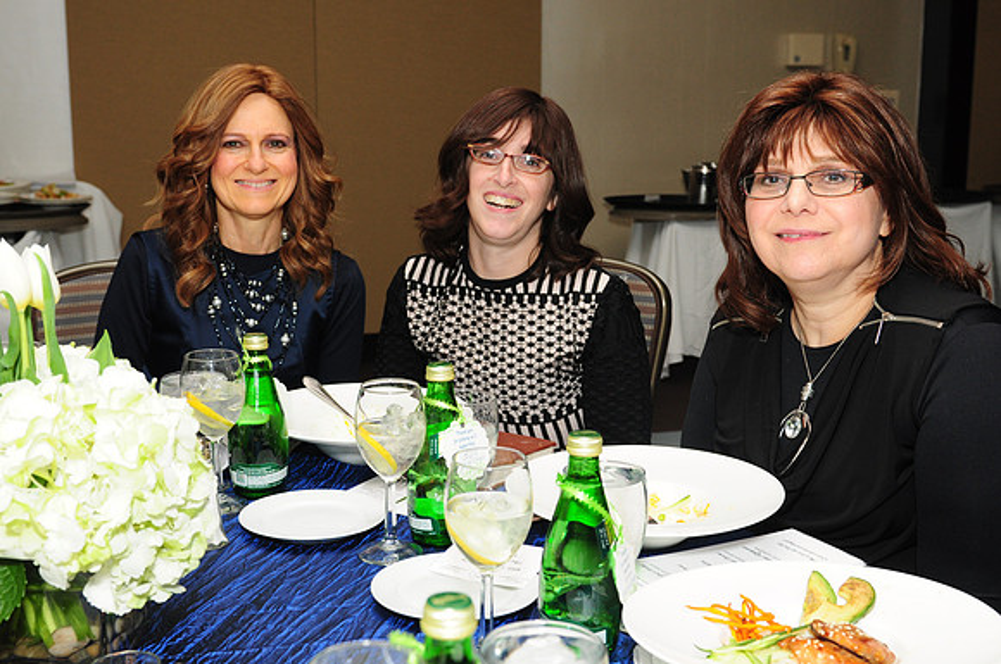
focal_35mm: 42
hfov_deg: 46.5
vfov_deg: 31.8
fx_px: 1166
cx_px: 500
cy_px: 332
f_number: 5
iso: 500
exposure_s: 1/60
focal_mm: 28
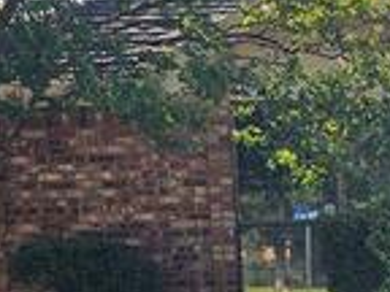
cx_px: 509
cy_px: 357
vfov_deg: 14.0
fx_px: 1149
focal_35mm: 102
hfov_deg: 18.0
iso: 10
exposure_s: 1/194
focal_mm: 6.3
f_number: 1.7
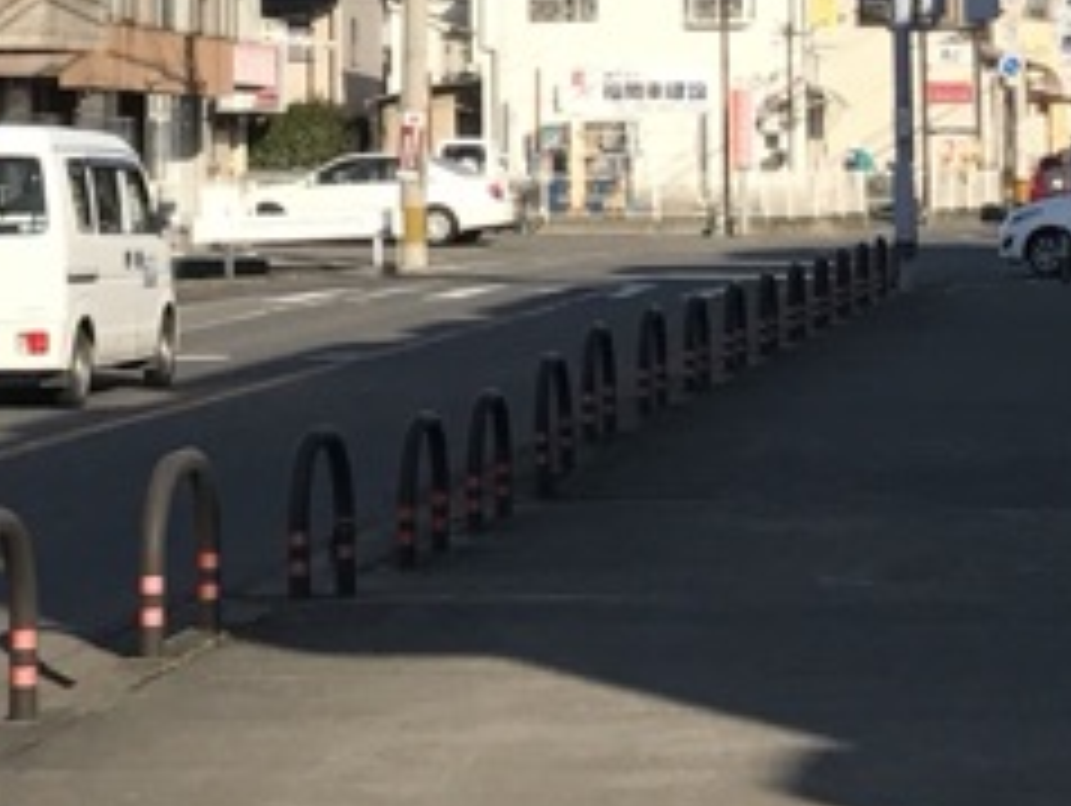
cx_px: 477
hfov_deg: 14.0
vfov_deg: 10.4
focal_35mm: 141
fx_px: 4367
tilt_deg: +5.7
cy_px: -171
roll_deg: +0.8
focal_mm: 3.99
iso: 20
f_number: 1.8
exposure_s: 1/2591
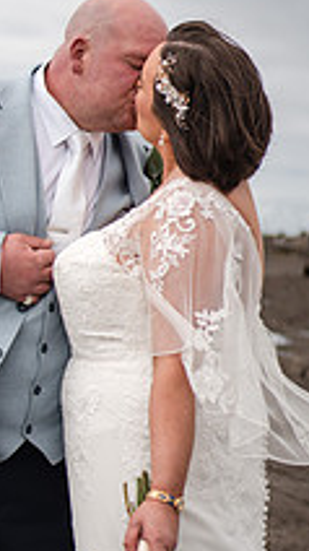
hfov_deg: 15.3
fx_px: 1138
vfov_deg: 27.2
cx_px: 31
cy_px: 234
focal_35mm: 78
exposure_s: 1/8000
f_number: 1.8
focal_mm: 35
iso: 100
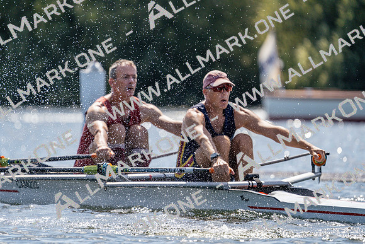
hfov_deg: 4.0
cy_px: 122
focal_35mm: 518
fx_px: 5253
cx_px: 182
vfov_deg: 2.7
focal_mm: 518
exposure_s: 1/2000
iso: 400
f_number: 6.3
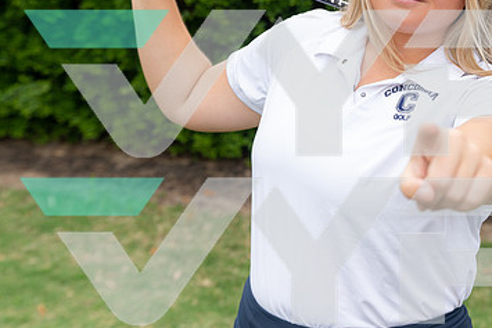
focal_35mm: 80
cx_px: 377
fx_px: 1094
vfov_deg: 17.0
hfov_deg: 25.0
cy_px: 84
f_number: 4
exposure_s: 1/250
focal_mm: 49
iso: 100
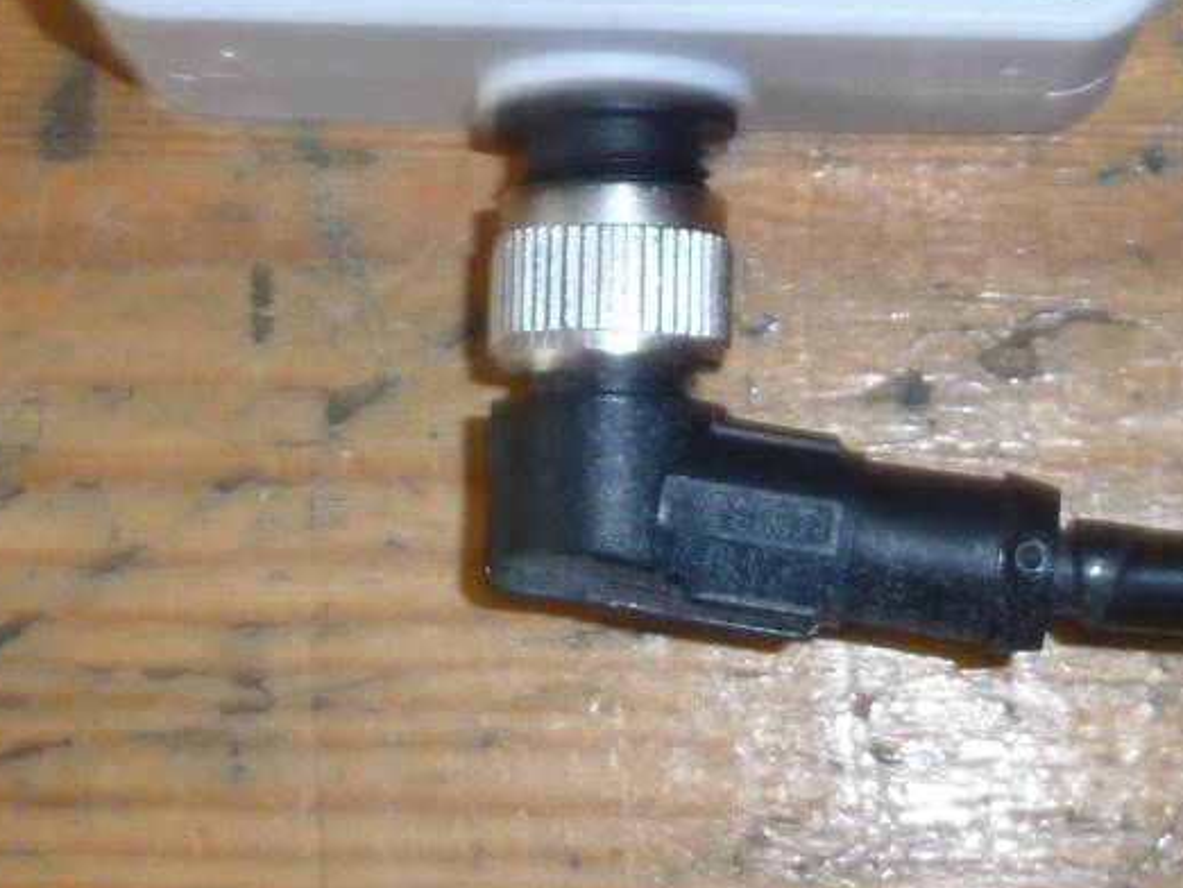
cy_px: -285
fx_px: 3351
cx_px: 727
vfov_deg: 14.4
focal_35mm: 98
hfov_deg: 20.0
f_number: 3.1
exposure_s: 1/60
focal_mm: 4.5
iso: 100
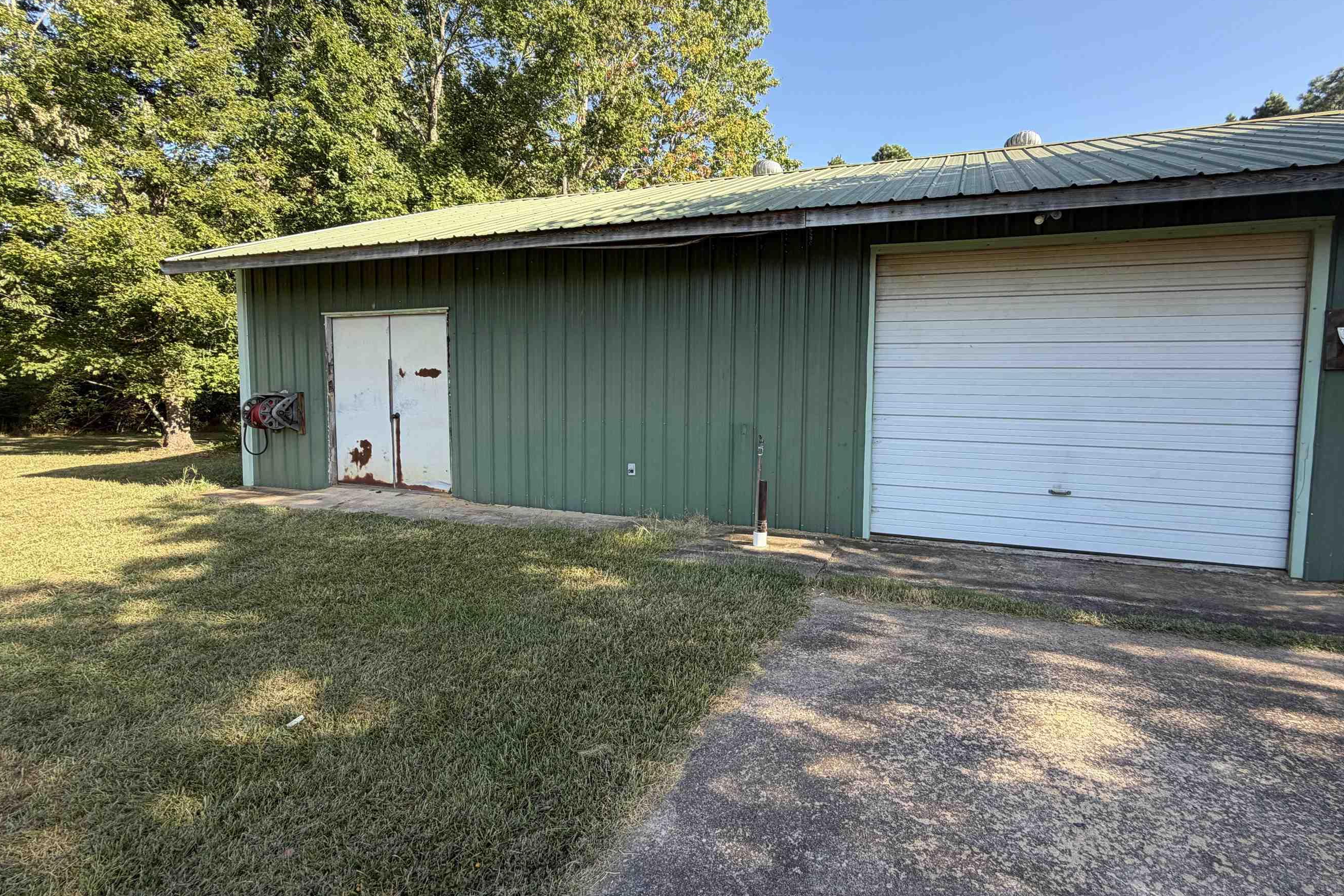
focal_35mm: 17
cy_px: 434
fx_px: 635
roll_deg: -0.2
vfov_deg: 70.4
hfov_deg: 92.9
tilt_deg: -3.9
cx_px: 749
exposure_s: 1/405
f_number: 2.2
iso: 50
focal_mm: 2.22
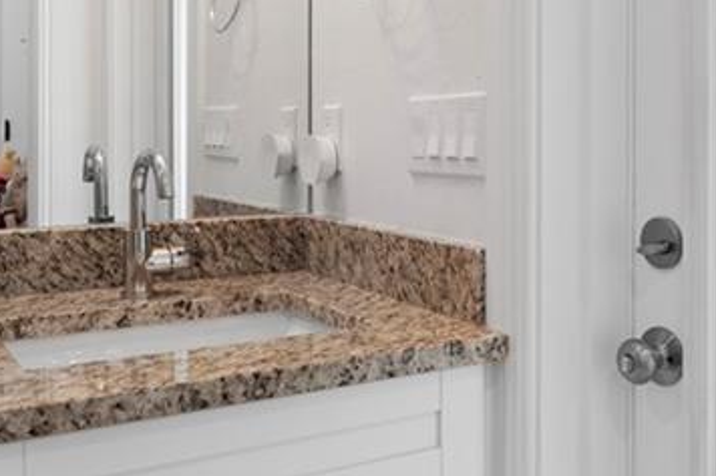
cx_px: 438
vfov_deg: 29.0
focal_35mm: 46
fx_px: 914
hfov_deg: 42.5
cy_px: 150
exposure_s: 1/10
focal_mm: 16
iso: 400
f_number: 9
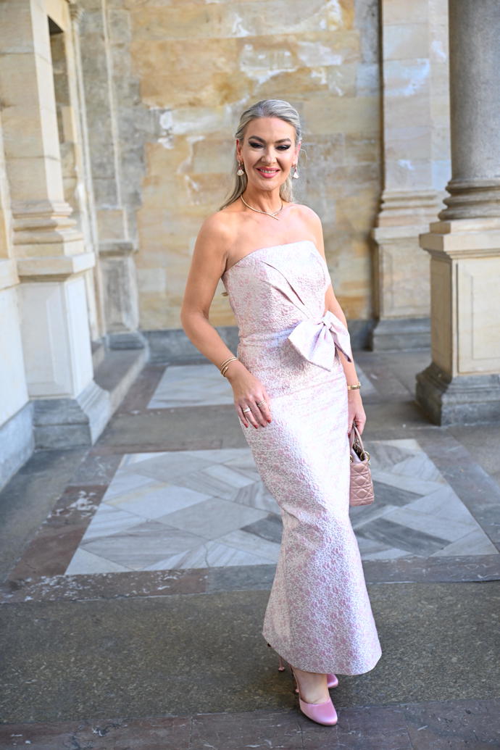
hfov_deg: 33.4
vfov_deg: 48.5
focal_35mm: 40
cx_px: 250
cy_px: 375
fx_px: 833
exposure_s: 1/800
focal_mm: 40
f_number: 2.8
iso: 1250
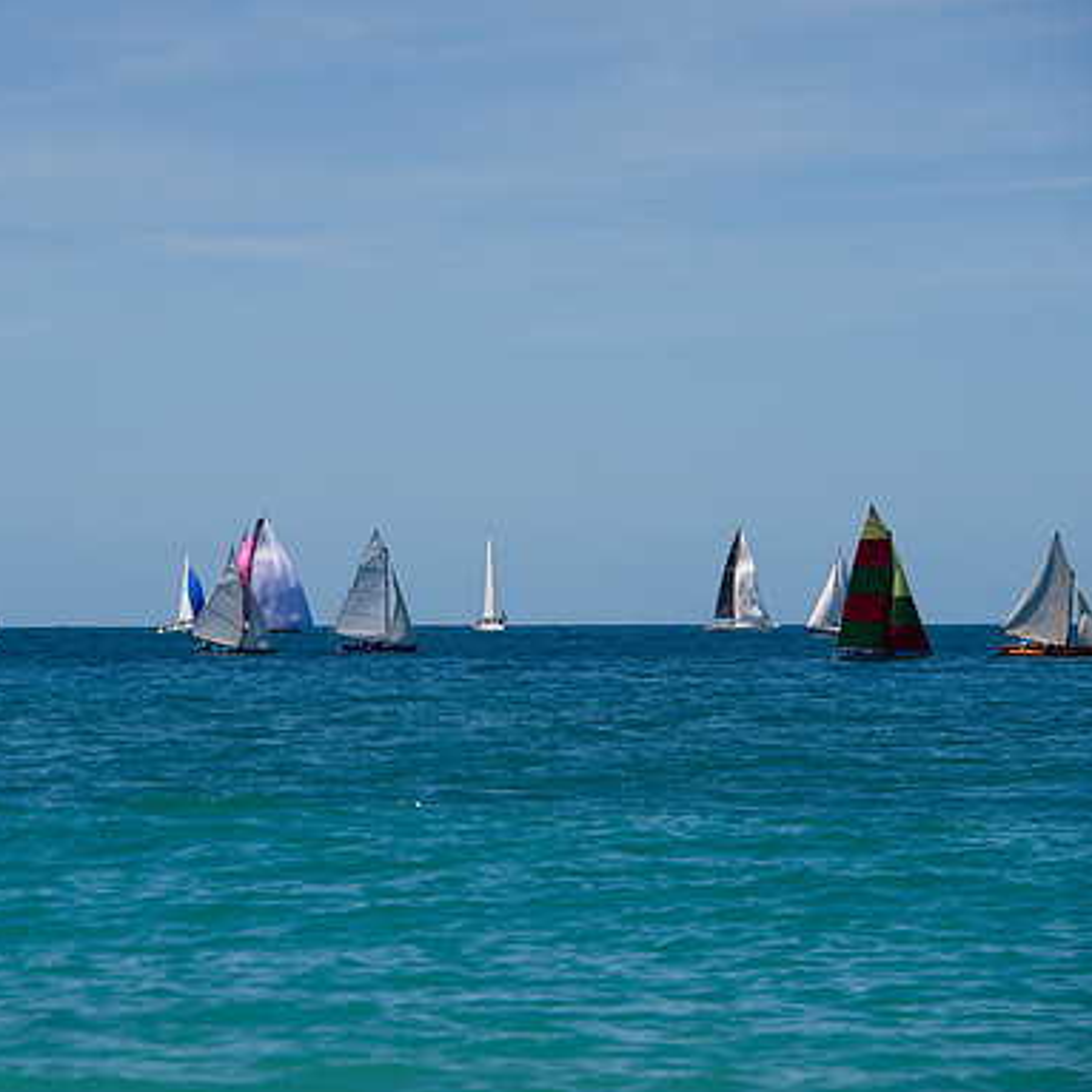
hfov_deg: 9.1
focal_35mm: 193
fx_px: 6888
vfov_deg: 9.1
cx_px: 354
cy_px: 545
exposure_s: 1/800
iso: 100
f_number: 8
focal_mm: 150
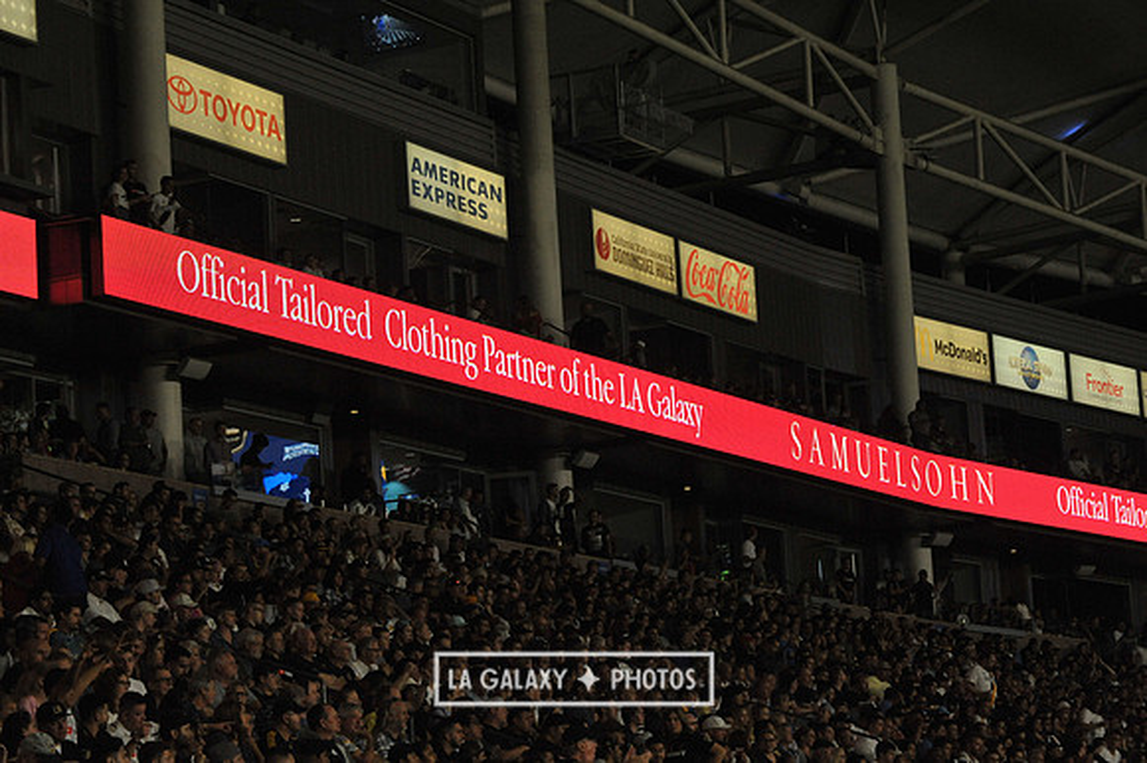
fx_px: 3821
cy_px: 382
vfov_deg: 11.4
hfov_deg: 17.1
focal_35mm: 120
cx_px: 574
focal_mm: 120
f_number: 10
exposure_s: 1/400
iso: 3200
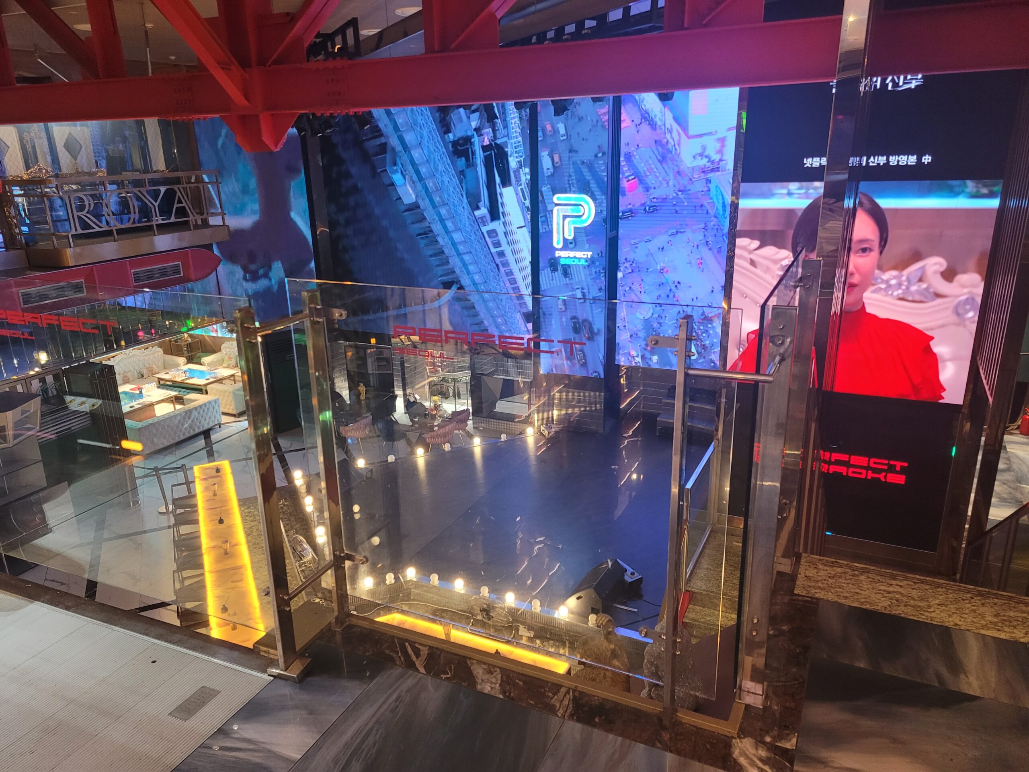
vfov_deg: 53.1
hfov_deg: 67.3
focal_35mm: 26
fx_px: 773
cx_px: 514
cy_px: 386
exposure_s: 1/40
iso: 400
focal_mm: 5.4
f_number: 1.8
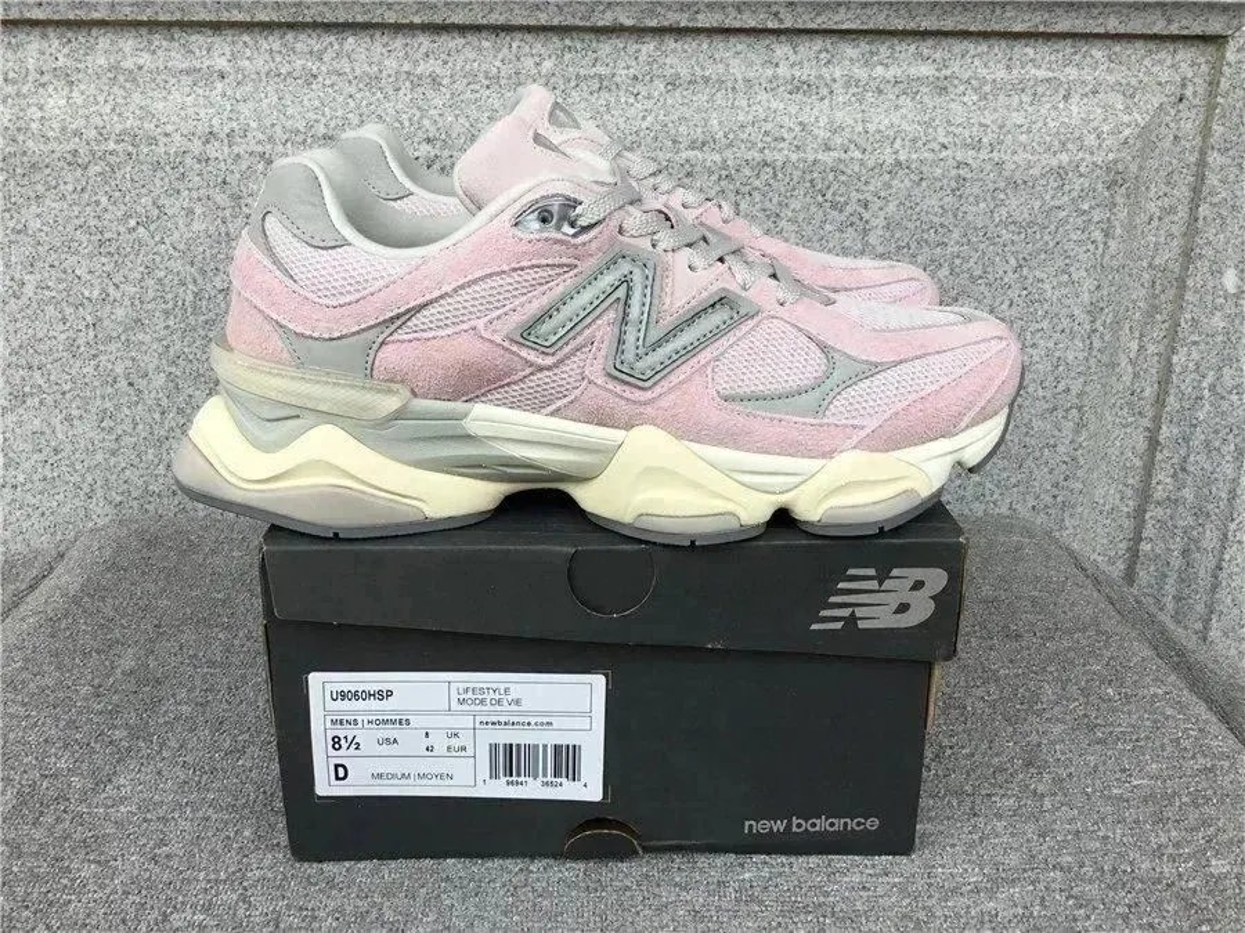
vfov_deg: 45.4
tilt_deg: -19.6
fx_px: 1115
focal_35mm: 31
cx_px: 622
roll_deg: -0.2
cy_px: 466
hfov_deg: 58.4
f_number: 2.4
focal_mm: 3.3
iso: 25
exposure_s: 1/143
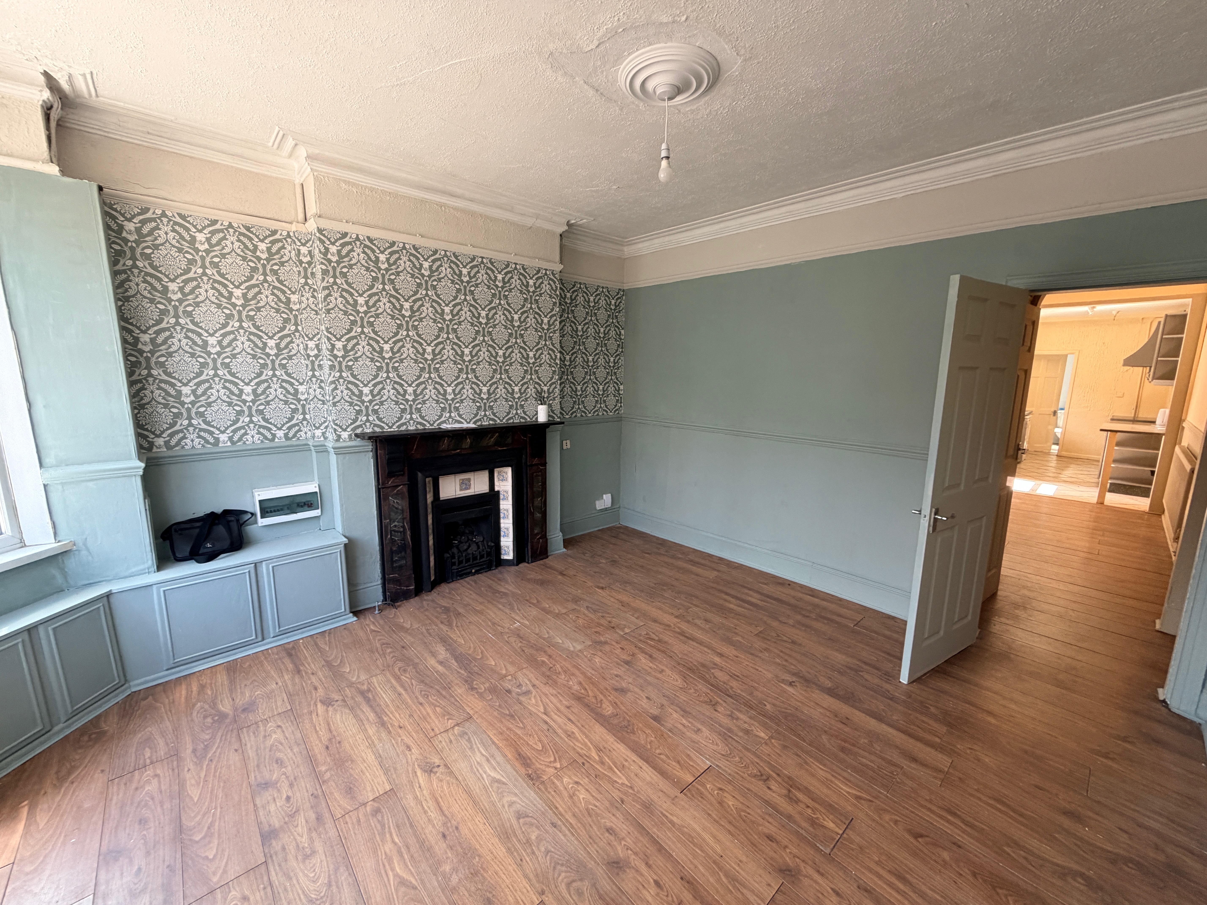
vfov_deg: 85.7
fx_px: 488
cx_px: 604
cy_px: 452
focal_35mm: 14
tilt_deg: -8.6
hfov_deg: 102.1
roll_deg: -0.7
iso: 200
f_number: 2.2
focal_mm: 2.22
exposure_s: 1/121
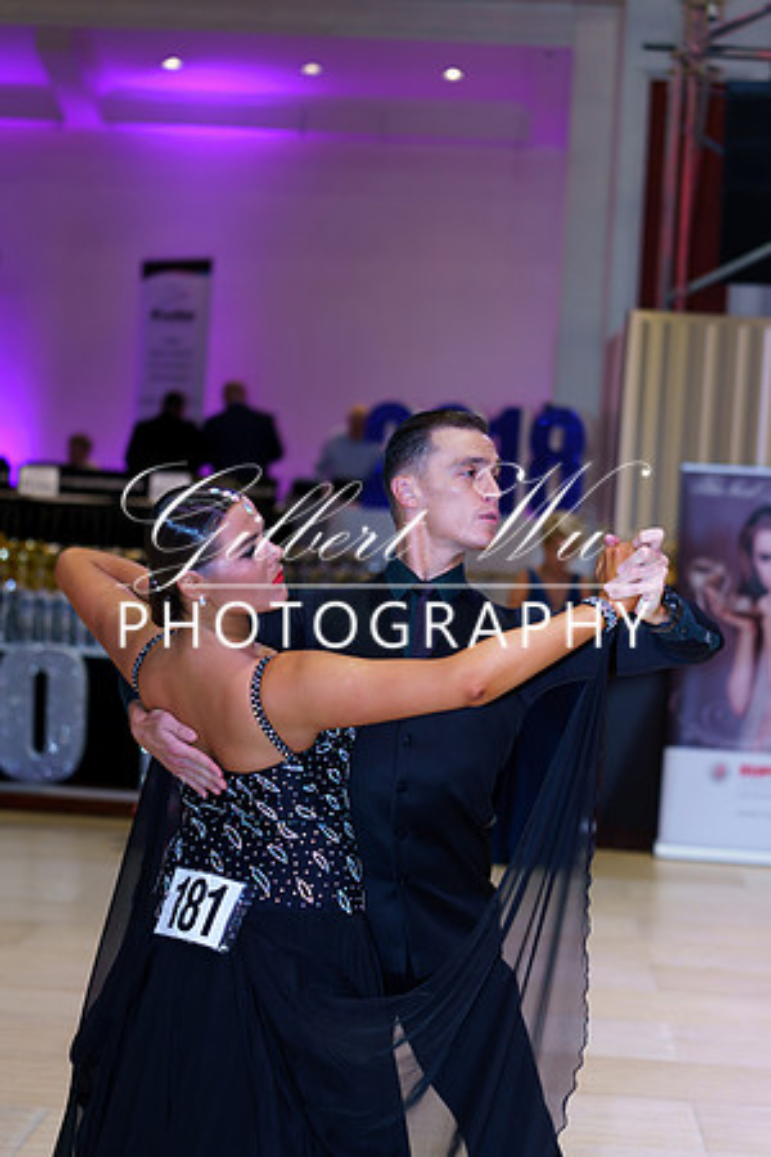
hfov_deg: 19.5
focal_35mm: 70
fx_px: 2249
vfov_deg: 28.8
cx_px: 386
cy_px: 578
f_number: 2.8
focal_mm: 70
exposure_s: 1/250
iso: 640
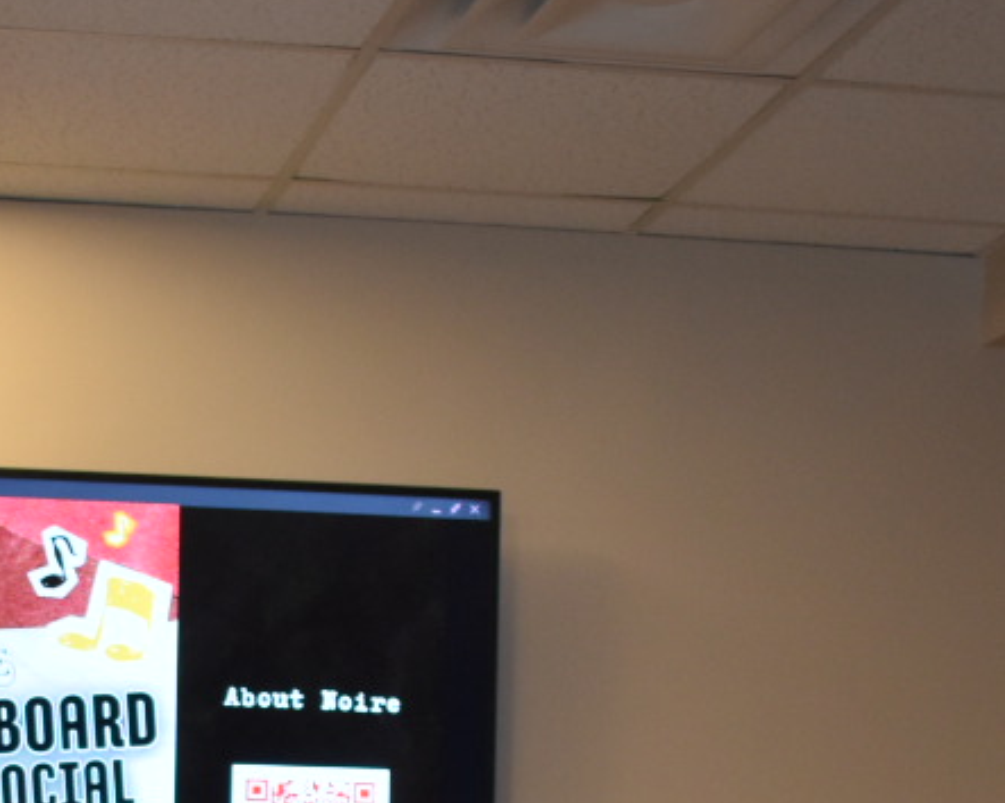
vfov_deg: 14.1
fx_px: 3062
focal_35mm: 103
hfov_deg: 18.4
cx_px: 111
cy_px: 1157
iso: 800
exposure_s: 1/125
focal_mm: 20
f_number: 3.5
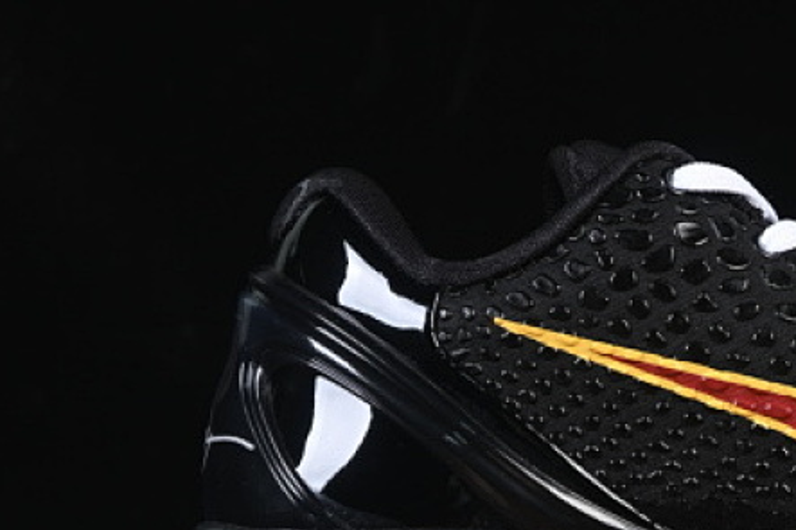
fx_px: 4045
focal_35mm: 183
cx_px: 834
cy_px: 316
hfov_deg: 11.1
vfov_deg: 7.5
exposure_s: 1/60
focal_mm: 50
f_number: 6.3
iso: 160
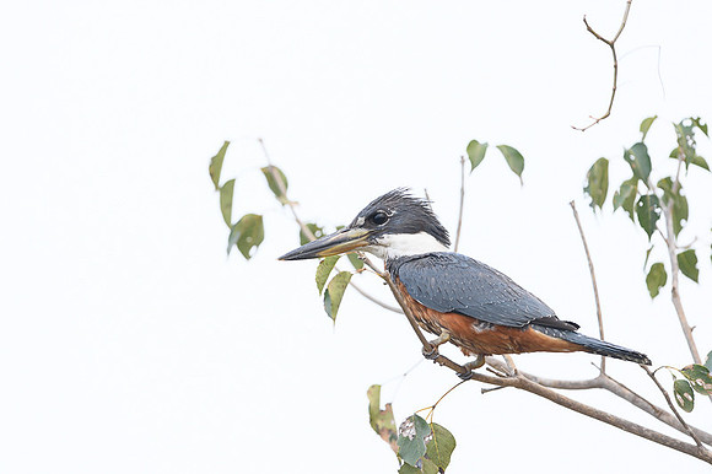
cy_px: 237
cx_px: 356
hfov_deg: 4.1
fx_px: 9883
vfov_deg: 2.7
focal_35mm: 500
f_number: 4
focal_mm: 500
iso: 1250
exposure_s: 1/200
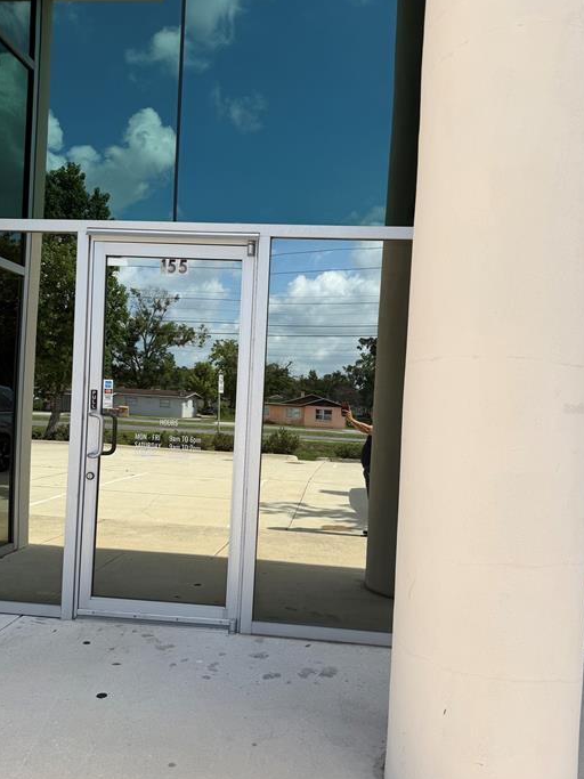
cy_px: 408
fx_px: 608
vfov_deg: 65.3
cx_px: 287
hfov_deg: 51.3
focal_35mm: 27
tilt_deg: -1.5
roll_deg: -3.4
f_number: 1.78
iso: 80
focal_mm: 6.76
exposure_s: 1/3584
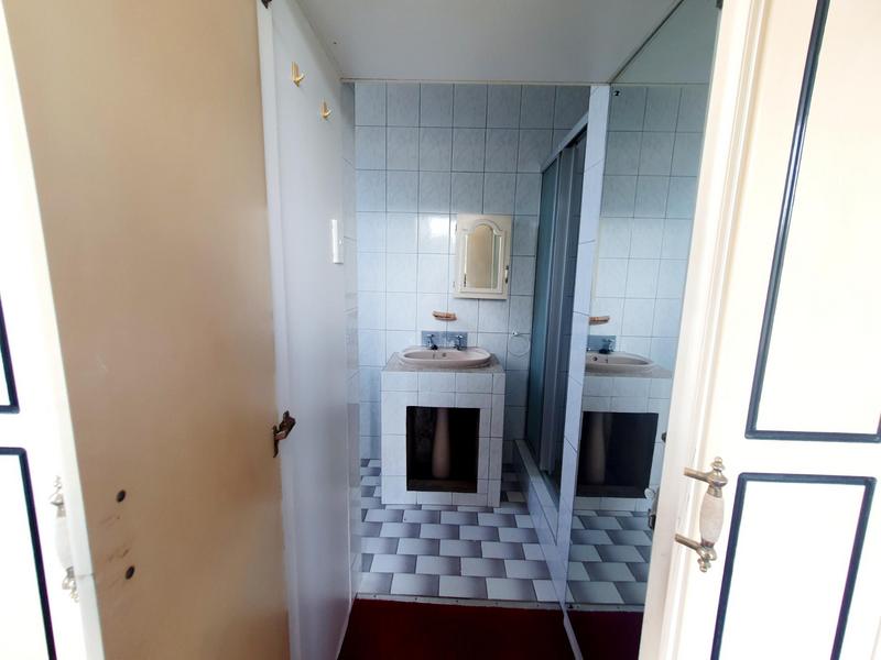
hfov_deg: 106.2
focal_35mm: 13
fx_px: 331
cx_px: 440
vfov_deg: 89.9
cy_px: 330
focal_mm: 1.8
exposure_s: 1/50
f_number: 2.2
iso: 50
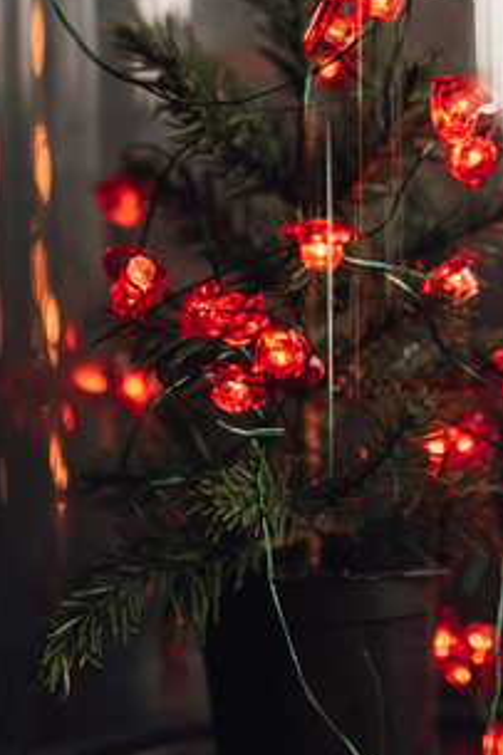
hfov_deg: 7.7
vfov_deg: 11.5
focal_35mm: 177
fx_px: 3714
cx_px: 364
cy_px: -67
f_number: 1.4
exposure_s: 1/250
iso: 100
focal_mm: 50
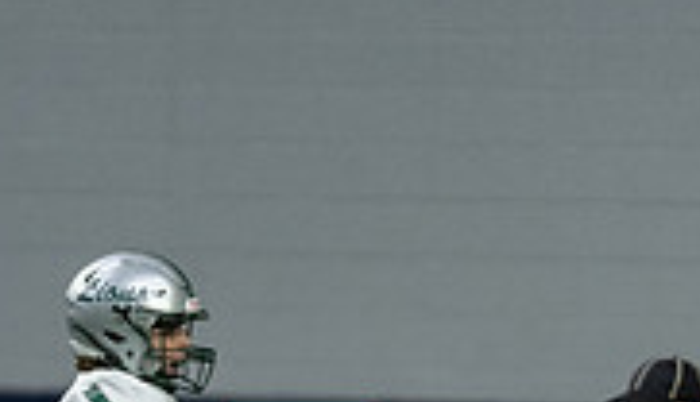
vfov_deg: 1.4
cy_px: 477
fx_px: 16475
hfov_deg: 2.4
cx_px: 105
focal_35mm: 883
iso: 4000
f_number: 2.8
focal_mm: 200
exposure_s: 1/1250
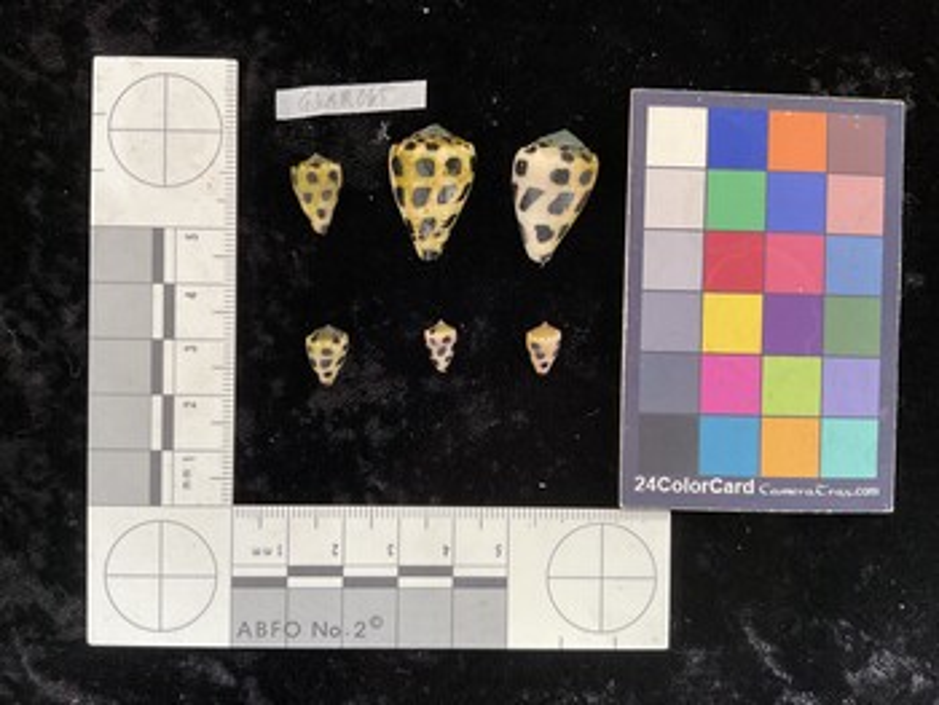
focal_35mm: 29
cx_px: 470
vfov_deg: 48.3
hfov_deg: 61.6
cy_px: 352
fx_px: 787
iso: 80
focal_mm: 3
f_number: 1.8
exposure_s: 1/60
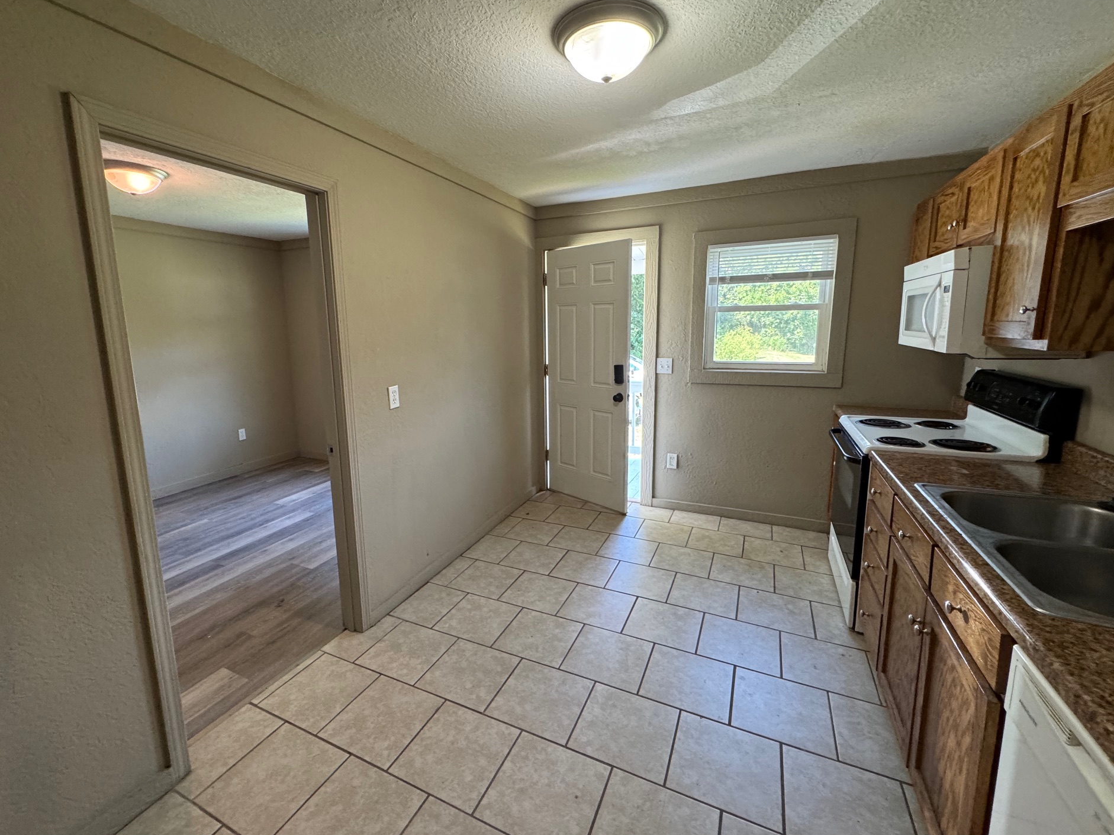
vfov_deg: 81.7
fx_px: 483
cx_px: 530
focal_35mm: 15
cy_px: 401
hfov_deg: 98.1
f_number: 2.2
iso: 320
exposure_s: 1/120
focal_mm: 2.22
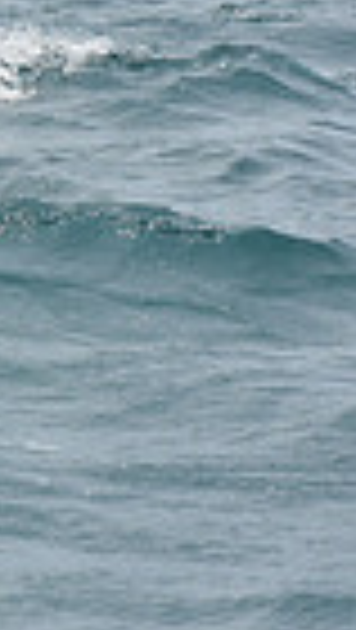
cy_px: -182
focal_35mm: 433
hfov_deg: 2.7
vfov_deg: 5.0
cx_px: -946
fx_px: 7249
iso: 250
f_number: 11
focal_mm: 100
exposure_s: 1/800
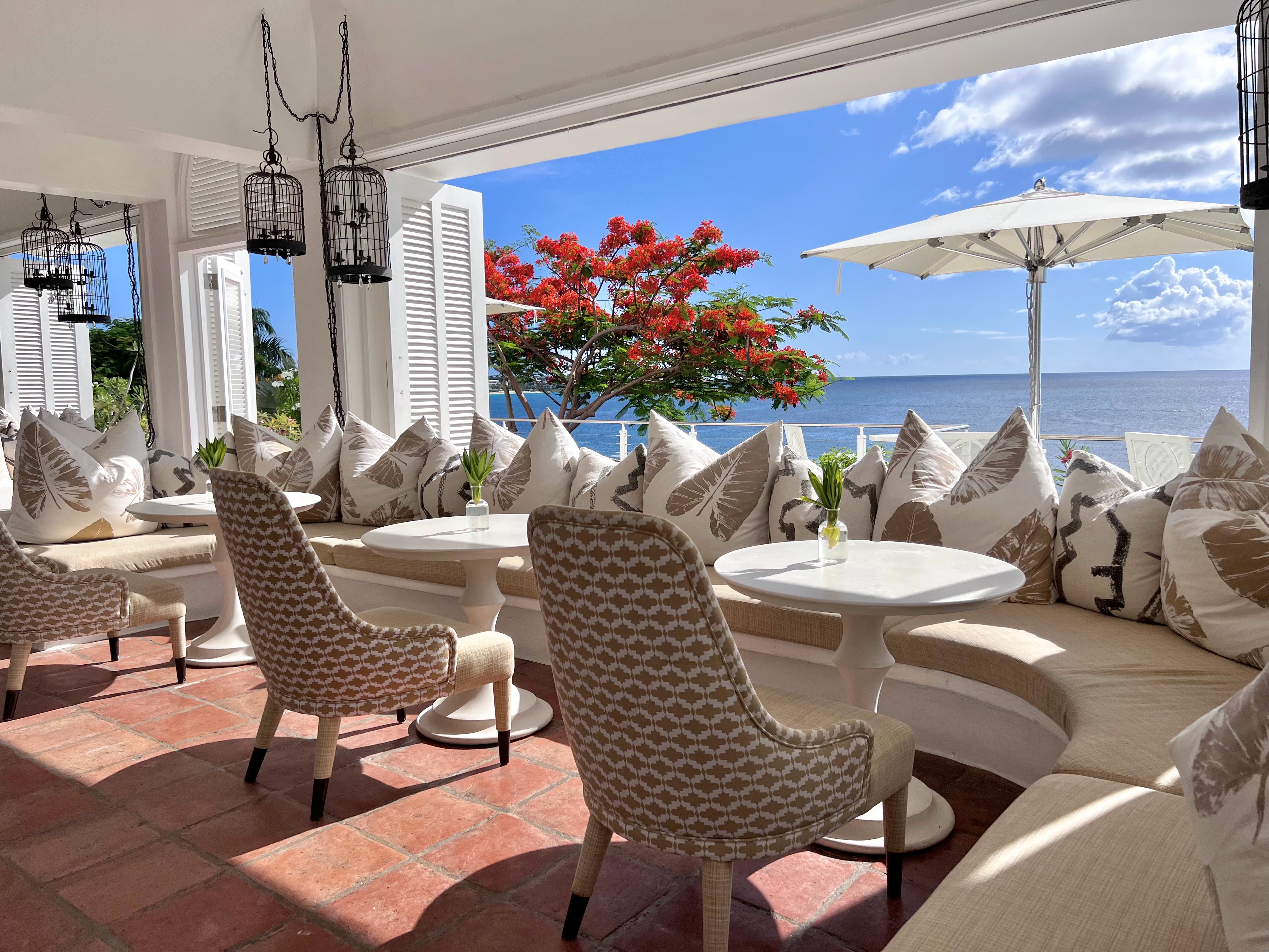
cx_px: 634
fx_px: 953
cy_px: 476
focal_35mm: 26
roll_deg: +2.1
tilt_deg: -5.0
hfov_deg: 67.3
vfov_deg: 53.1
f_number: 1.5
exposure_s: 1/12658
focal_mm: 5.7
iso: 50
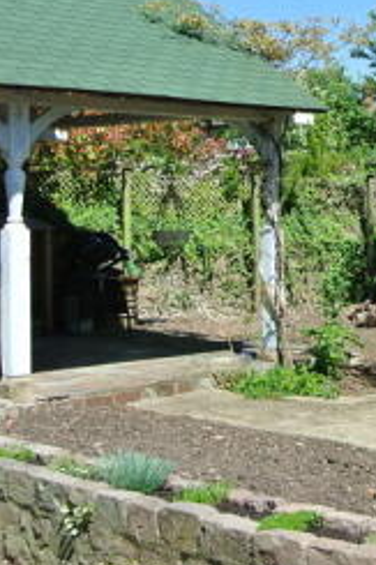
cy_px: 195
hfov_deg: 18.2
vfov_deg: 27.9
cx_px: 419
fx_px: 1130
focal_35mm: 72
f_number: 4.5
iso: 100
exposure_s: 1/500
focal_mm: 10
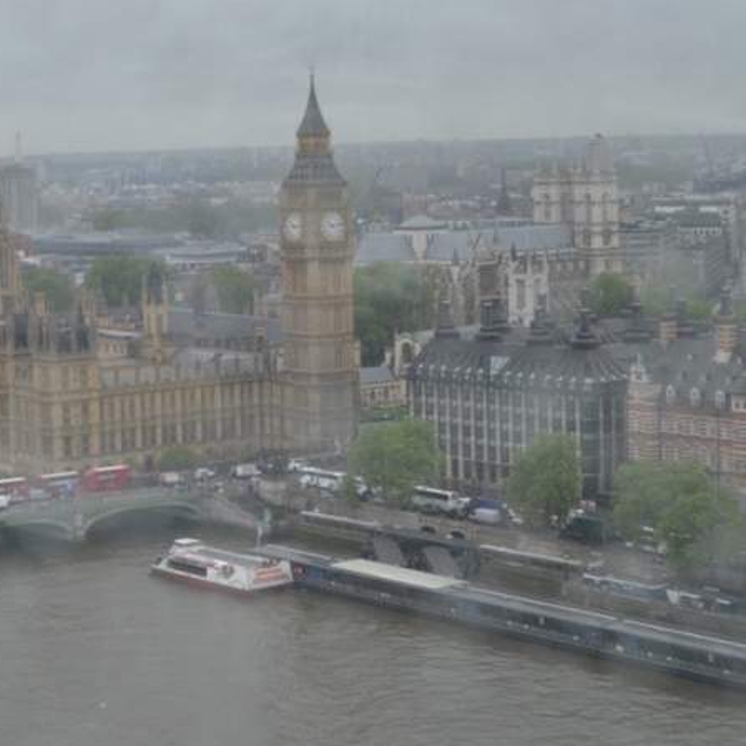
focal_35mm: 87
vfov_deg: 19.9
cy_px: 265
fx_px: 2121
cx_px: 28
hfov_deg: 19.5
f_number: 7.1
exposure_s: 1/1000
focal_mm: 30
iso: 800
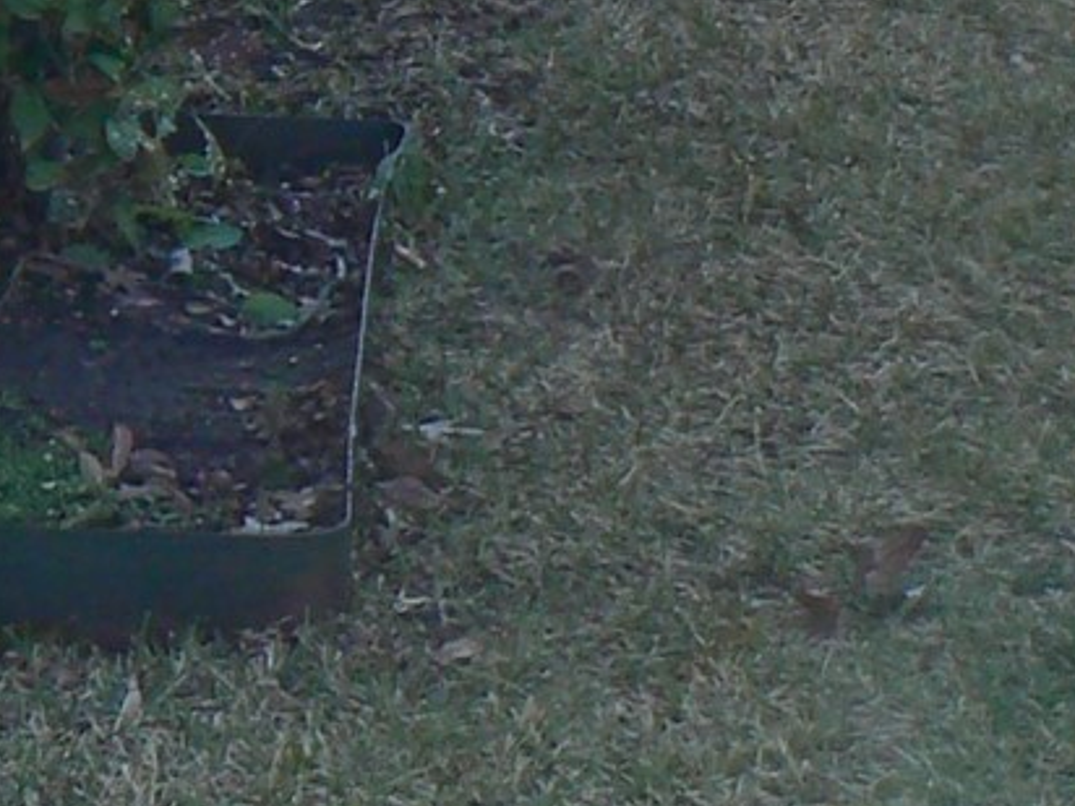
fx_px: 5559
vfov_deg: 8.0
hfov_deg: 9.9
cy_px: -720
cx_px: -1393
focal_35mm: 179
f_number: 5.6
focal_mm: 6
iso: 80
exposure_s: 1/100
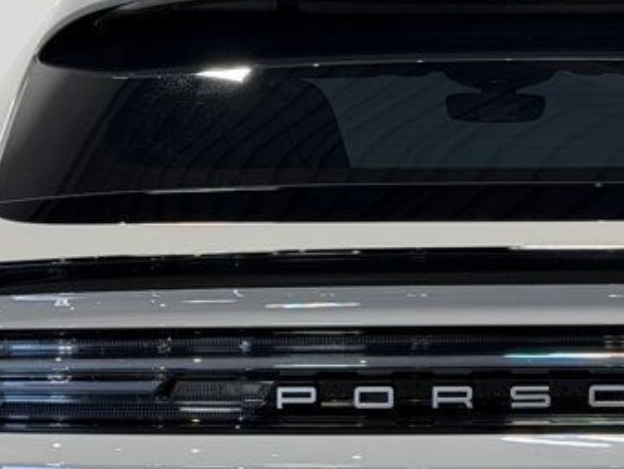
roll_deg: +0.1
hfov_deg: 13.6
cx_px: 501
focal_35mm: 144
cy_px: 562
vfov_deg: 10.1
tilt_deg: -8.0
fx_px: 2597
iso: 50
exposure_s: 1/149
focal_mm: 6.76
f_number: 1.78
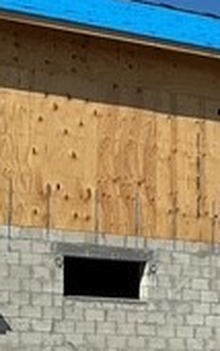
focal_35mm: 115
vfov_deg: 17.8
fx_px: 1102
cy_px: 322
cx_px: -86
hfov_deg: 11.1
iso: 25
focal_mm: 3
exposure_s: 1/2959
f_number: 1.8
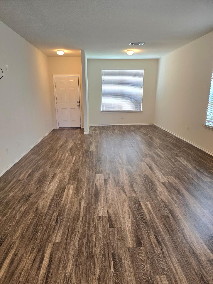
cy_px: 142
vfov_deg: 73.9
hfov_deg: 58.9
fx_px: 189
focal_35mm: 23
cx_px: 106
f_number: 1.7
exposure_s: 1/120
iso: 160
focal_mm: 6.3
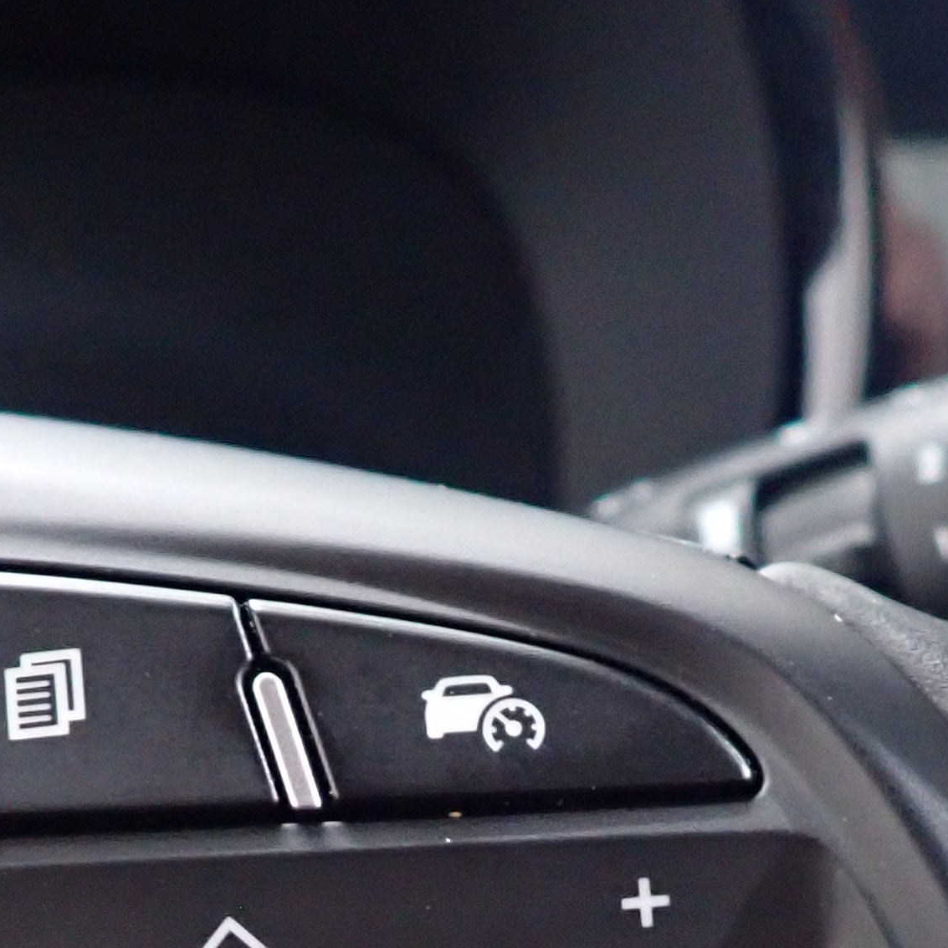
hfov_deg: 22.2
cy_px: 1065
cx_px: 410
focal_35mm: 78
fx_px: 2417
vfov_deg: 21.0
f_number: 2
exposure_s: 1/30
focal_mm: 4.5
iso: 800
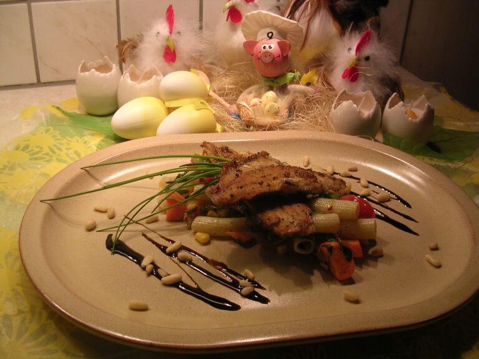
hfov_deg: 49.0
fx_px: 526
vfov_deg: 37.7
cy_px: 180
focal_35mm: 38
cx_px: 240
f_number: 2.8
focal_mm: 5.8
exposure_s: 1/42.4
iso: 100
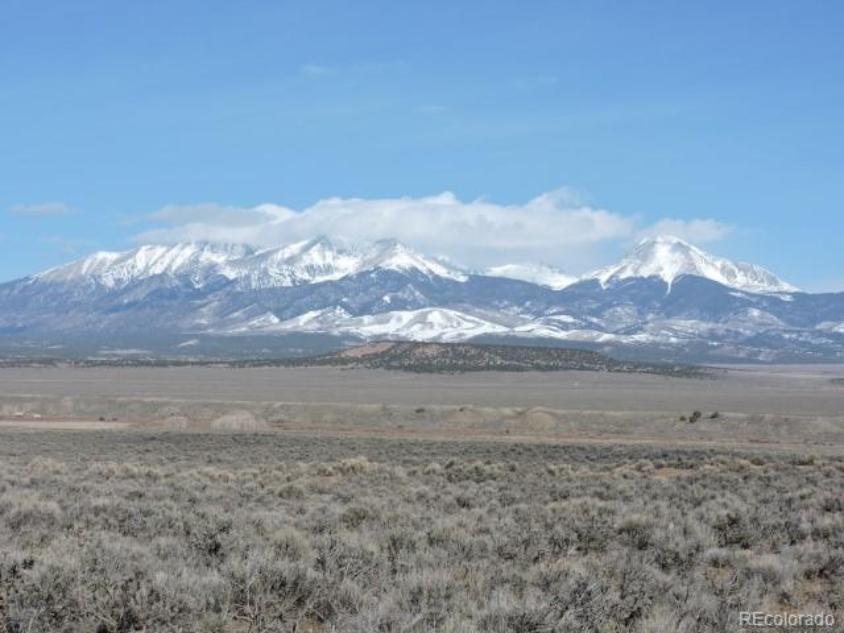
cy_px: 316
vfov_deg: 21.0
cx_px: 422
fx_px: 1707
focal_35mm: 70
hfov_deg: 27.8
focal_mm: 12.5
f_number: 4.3
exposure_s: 1/1000
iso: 100
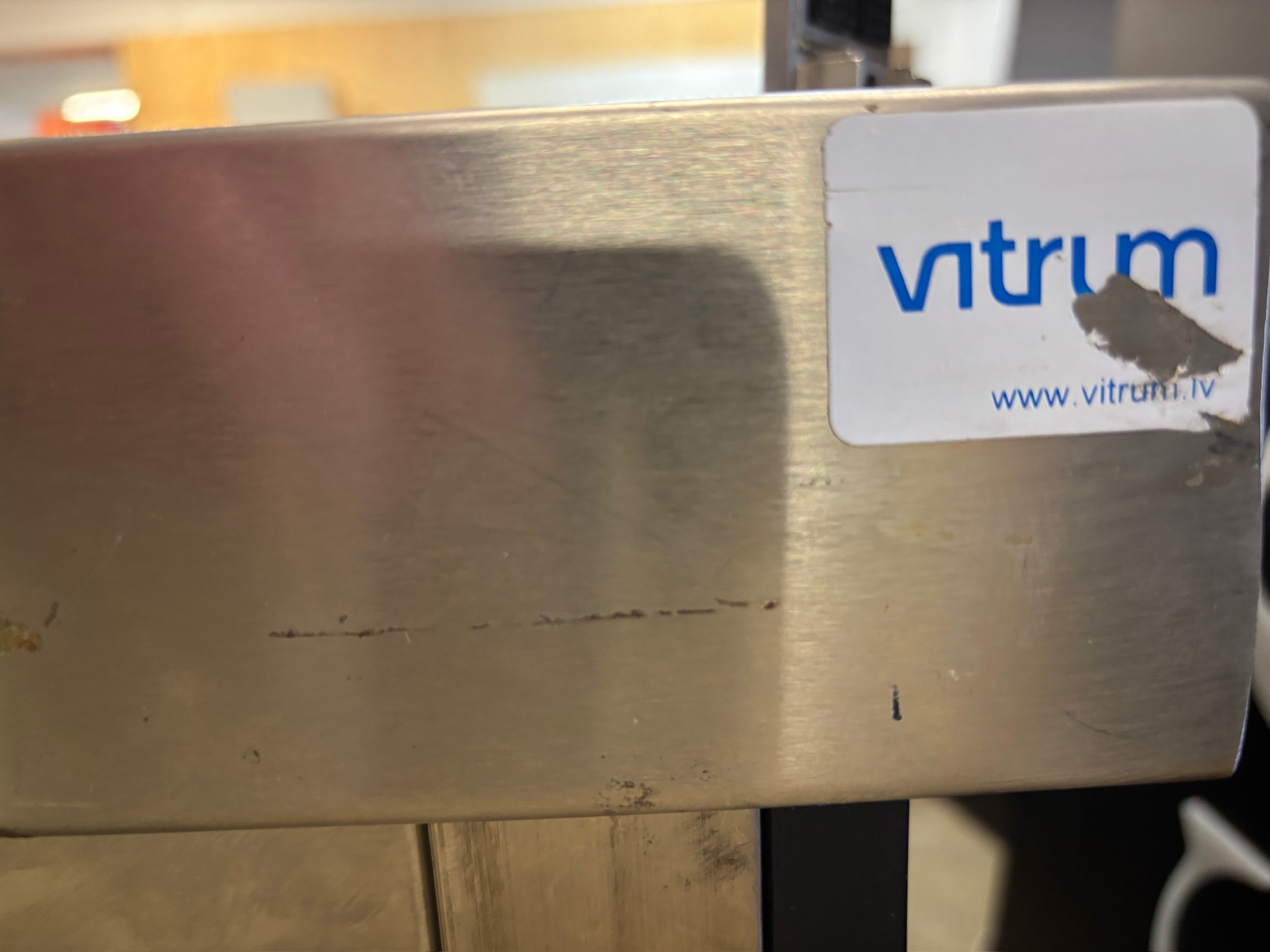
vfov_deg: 53.1
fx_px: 954
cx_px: 635
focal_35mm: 26
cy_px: 476
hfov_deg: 67.3
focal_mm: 5.96
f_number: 1.6
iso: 250
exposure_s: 1/50
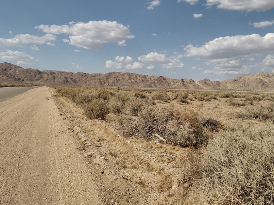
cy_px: 89
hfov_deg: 55.4
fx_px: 261
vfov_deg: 42.8
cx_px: 138
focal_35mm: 33
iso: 100
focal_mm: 4.71
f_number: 1.7
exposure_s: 1/2985
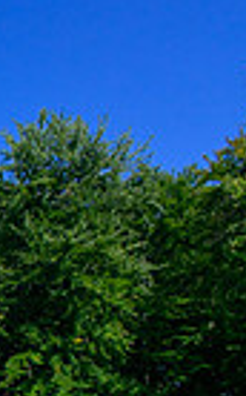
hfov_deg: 10.2
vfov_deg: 24.9
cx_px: -561
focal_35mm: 73
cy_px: 498
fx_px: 785
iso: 100
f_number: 9
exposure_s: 1/320
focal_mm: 17
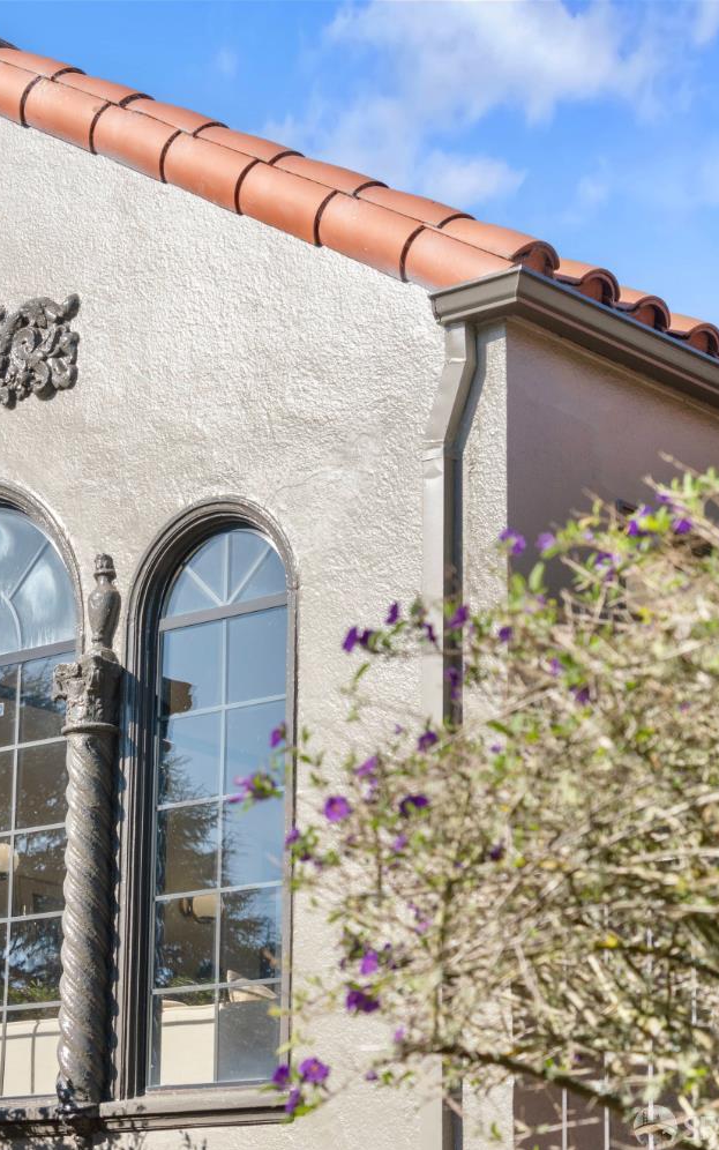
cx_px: -50
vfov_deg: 23.3
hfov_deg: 14.4
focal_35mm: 89
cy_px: 576
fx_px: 2789
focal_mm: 58
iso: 500
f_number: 5.6
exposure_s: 1/800
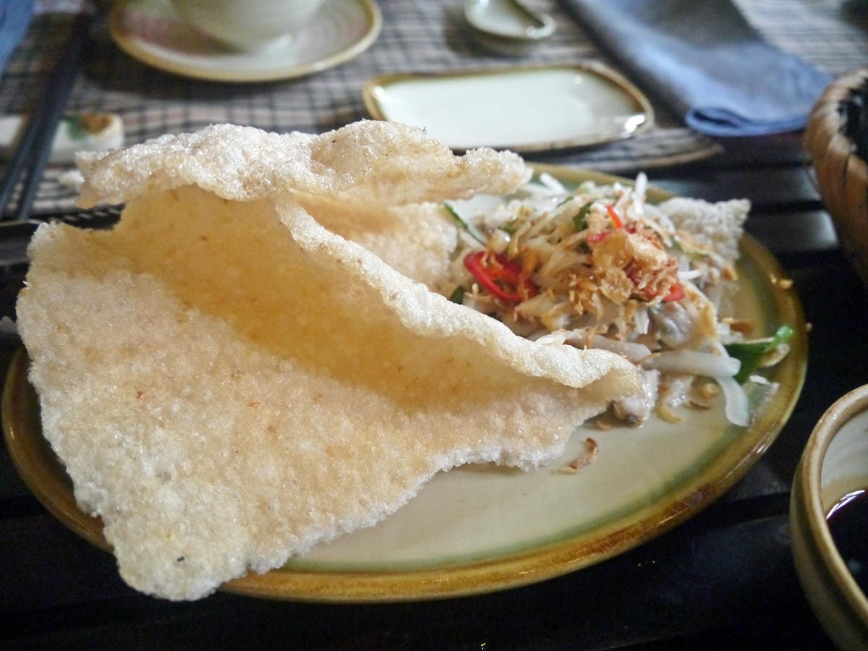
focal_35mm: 28
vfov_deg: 49.7
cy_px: 326
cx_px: 434
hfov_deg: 63.4
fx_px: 702
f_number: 3.5
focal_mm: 14
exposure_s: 1/60
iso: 1600
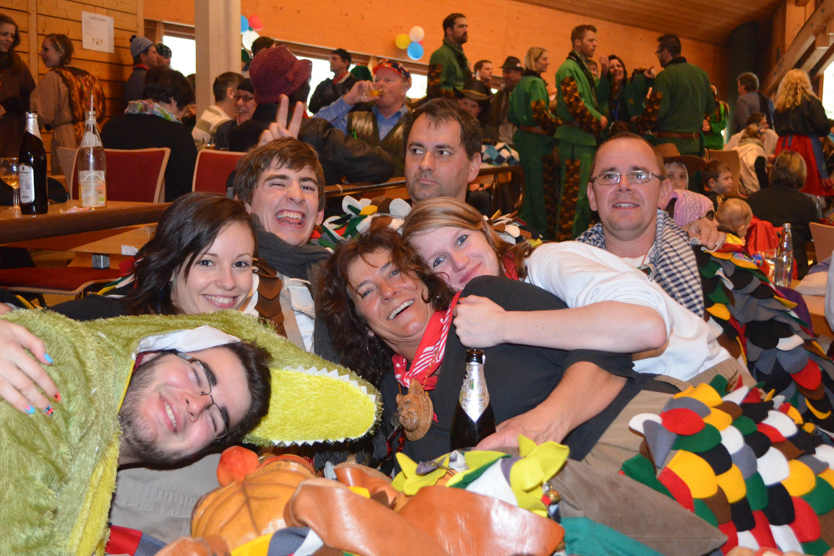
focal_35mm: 36
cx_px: 417
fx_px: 834
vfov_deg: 36.9
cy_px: 278
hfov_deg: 53.1
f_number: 4
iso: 3200
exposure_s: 1/60
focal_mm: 24
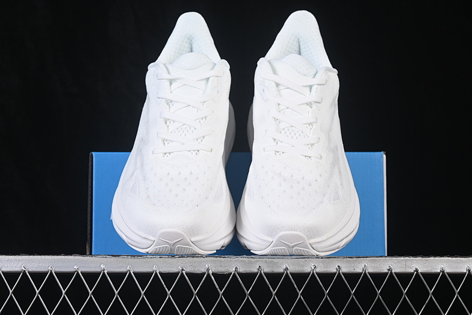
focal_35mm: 75
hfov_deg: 27.0
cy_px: 158
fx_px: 983
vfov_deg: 18.2
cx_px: 236
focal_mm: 50
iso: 160
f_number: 8
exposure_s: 1/100
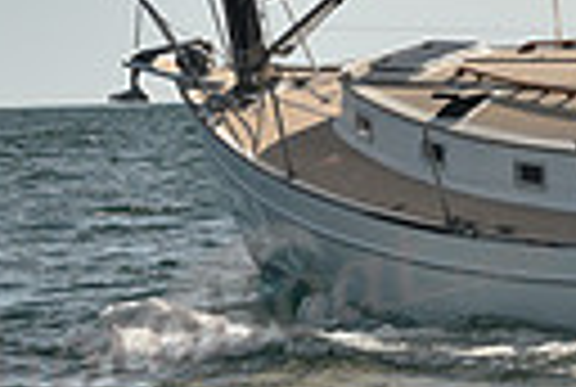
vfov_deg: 3.9
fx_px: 5661
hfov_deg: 5.8
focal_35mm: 353
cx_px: 788
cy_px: 20
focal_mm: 78
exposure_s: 1/640
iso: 250
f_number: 7.1
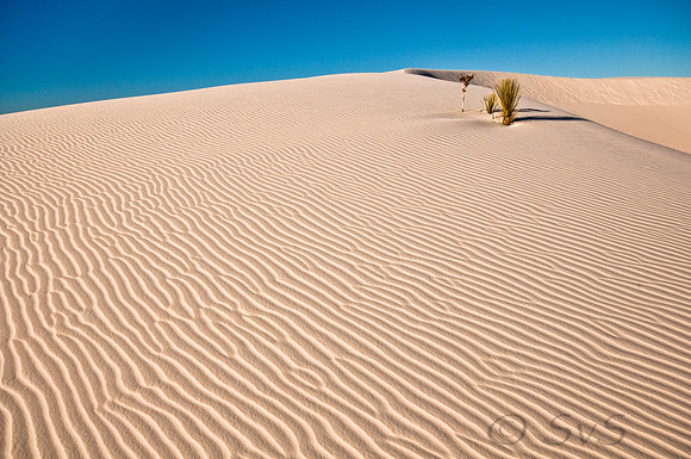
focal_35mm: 30
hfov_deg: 62.0
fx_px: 575
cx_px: 346
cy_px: 230
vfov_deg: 43.5
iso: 200
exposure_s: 1/350
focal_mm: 20
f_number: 16
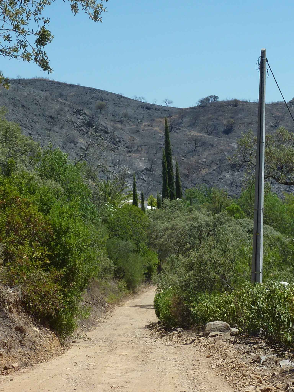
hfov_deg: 17.0
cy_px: 196
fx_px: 985
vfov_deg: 22.5
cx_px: 147
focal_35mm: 87
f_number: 5
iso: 80
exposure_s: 1/400
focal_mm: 7.9
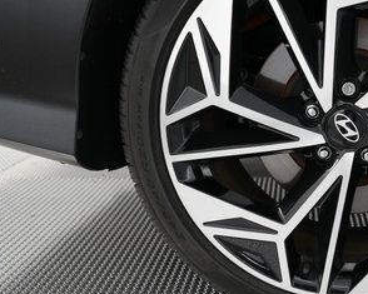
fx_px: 534
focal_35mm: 49
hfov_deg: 34.4
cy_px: 116
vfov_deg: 30.7
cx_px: 374
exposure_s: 1/250
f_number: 2.8
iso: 2500
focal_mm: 24
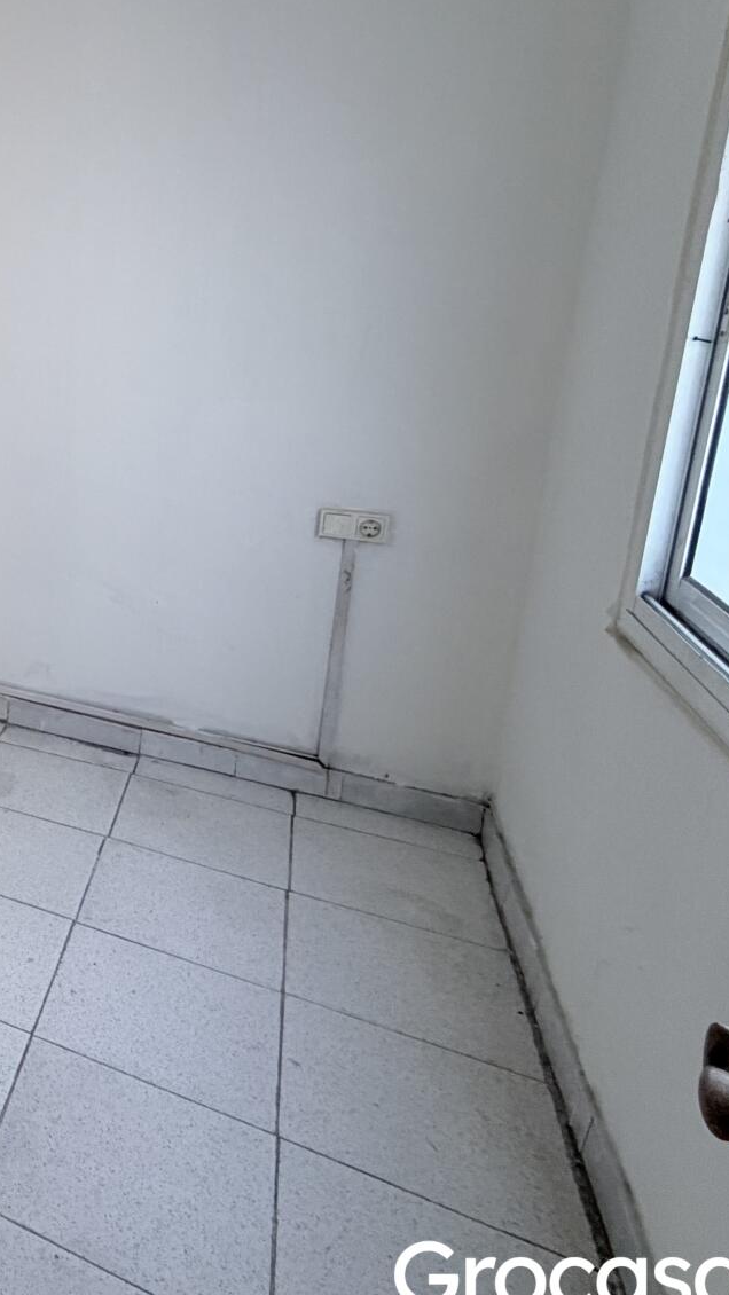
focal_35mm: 27
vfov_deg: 68.8
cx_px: -328
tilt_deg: -10.4
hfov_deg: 29.3
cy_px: 486
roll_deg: +2.1
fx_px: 927
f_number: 2.2
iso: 200
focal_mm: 2.22
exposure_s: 1/50
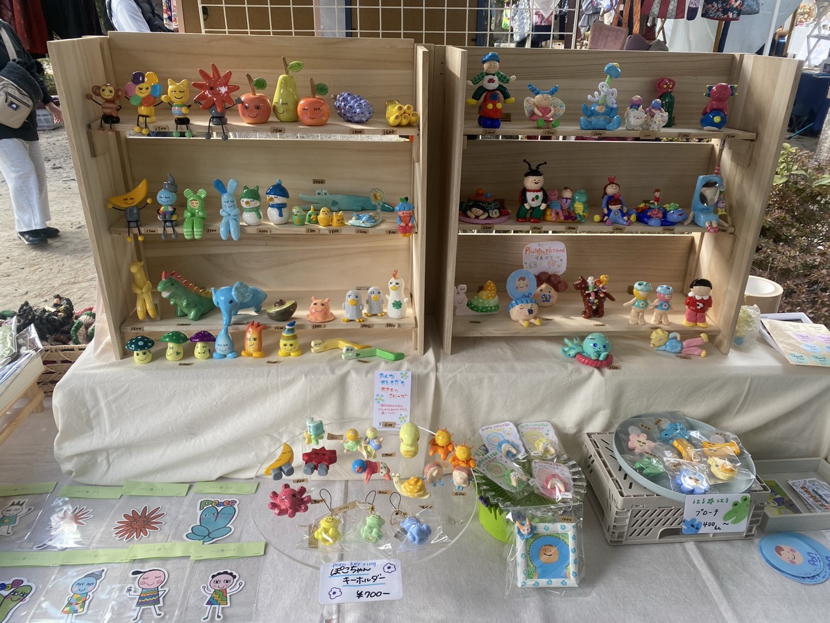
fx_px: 623
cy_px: 312
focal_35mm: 26
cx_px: 415
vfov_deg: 53.1
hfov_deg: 67.3
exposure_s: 1/206
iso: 32
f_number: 1.8
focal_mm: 4.25
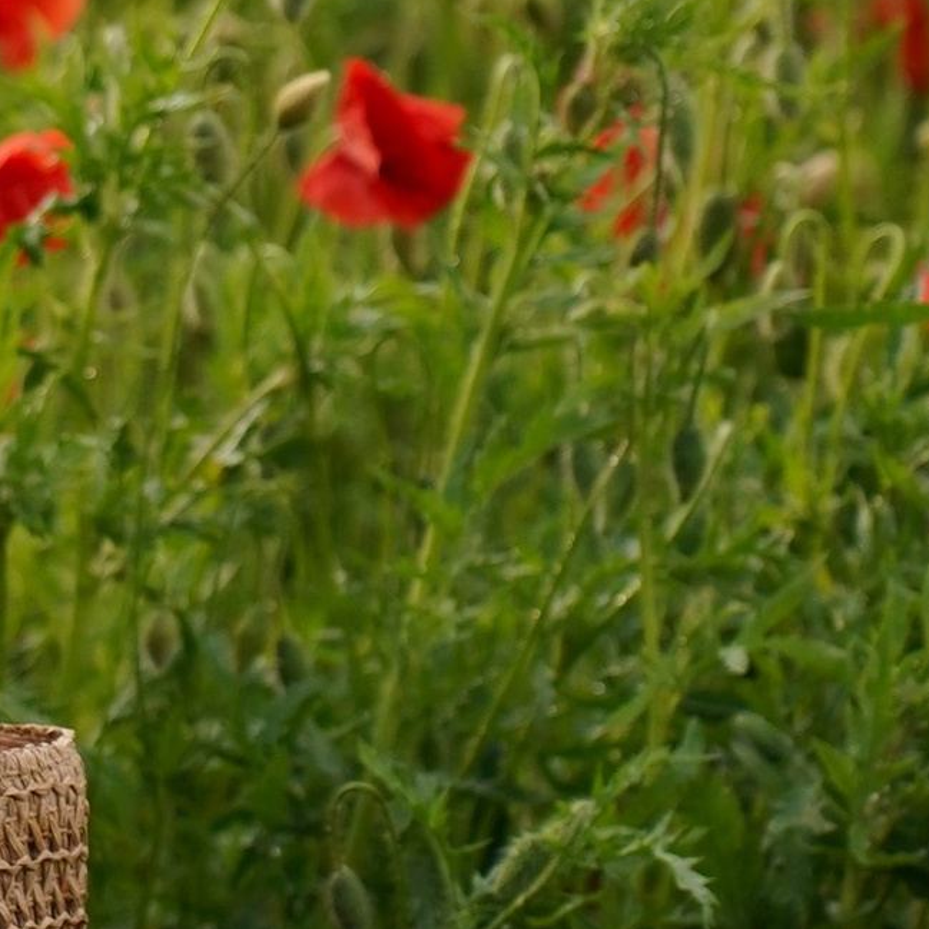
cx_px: -424
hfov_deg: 4.6
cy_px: -220
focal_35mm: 377
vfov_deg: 4.6
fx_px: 11447
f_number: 2.8
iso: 250
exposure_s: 1/1600
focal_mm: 75
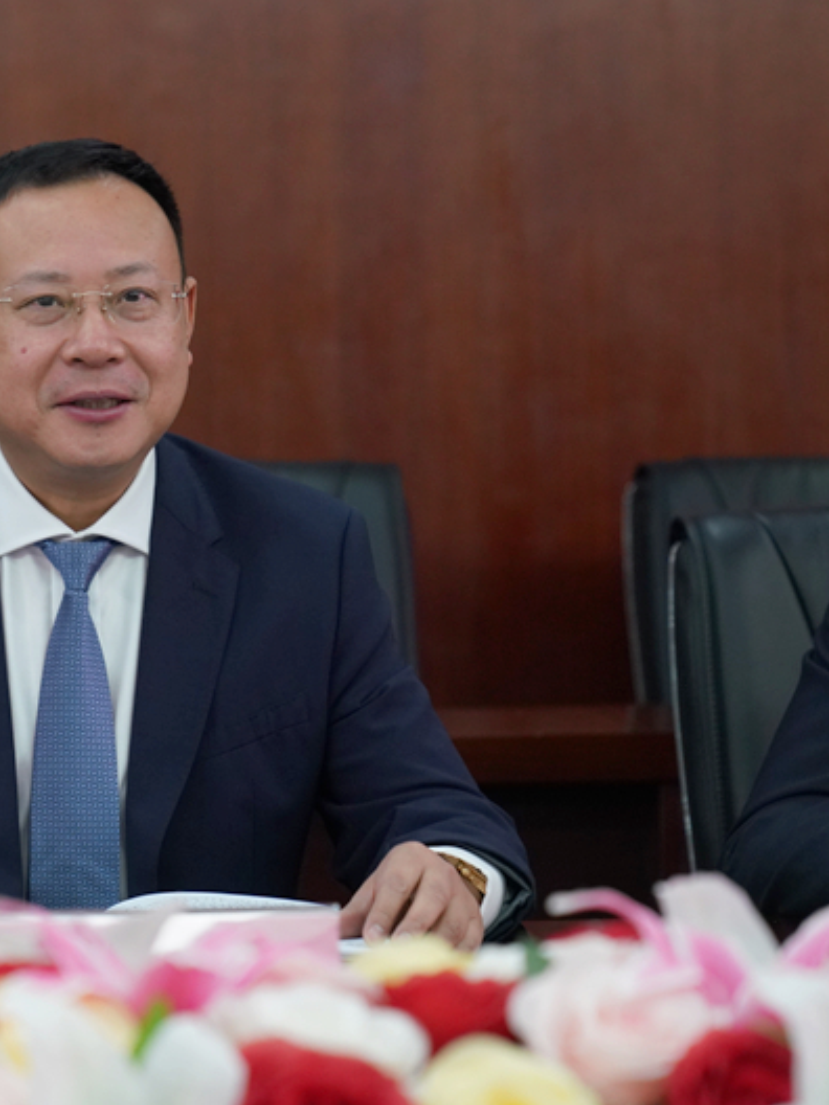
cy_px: 552
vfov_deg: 19.3
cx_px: 96
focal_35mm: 102
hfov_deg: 14.4
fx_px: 3257
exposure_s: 1/100
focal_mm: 70
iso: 2000
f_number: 3.2
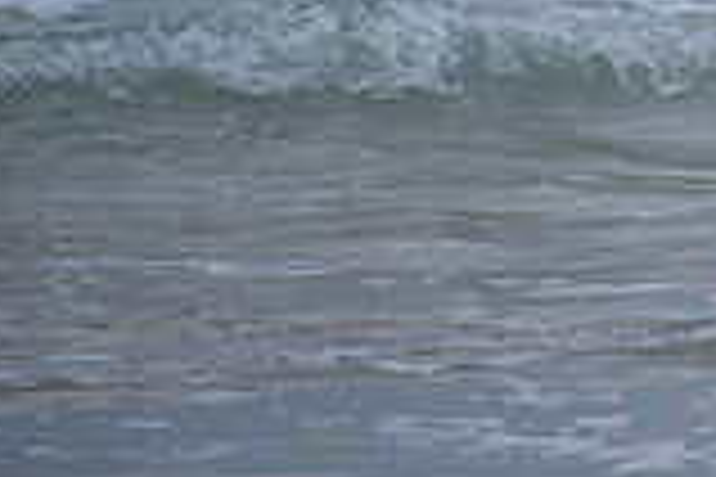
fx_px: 36175
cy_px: -106
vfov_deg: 0.8
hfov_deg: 1.1
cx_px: 1270
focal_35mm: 1819
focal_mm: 500
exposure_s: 1/2000
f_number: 5.6
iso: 450
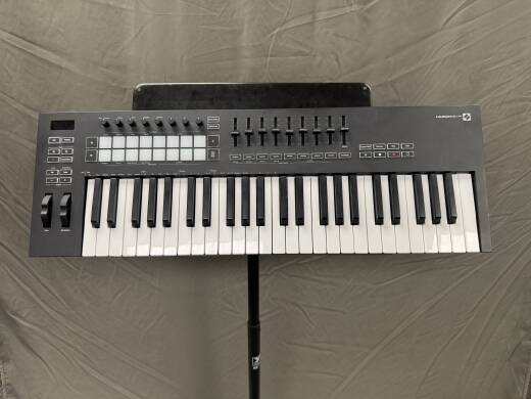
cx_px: 266
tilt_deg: -28.7
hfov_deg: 71.6
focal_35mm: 24
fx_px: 368
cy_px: 200
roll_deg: -0.2
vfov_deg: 56.8
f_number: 1.78
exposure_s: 1/120
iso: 200
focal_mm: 6.76
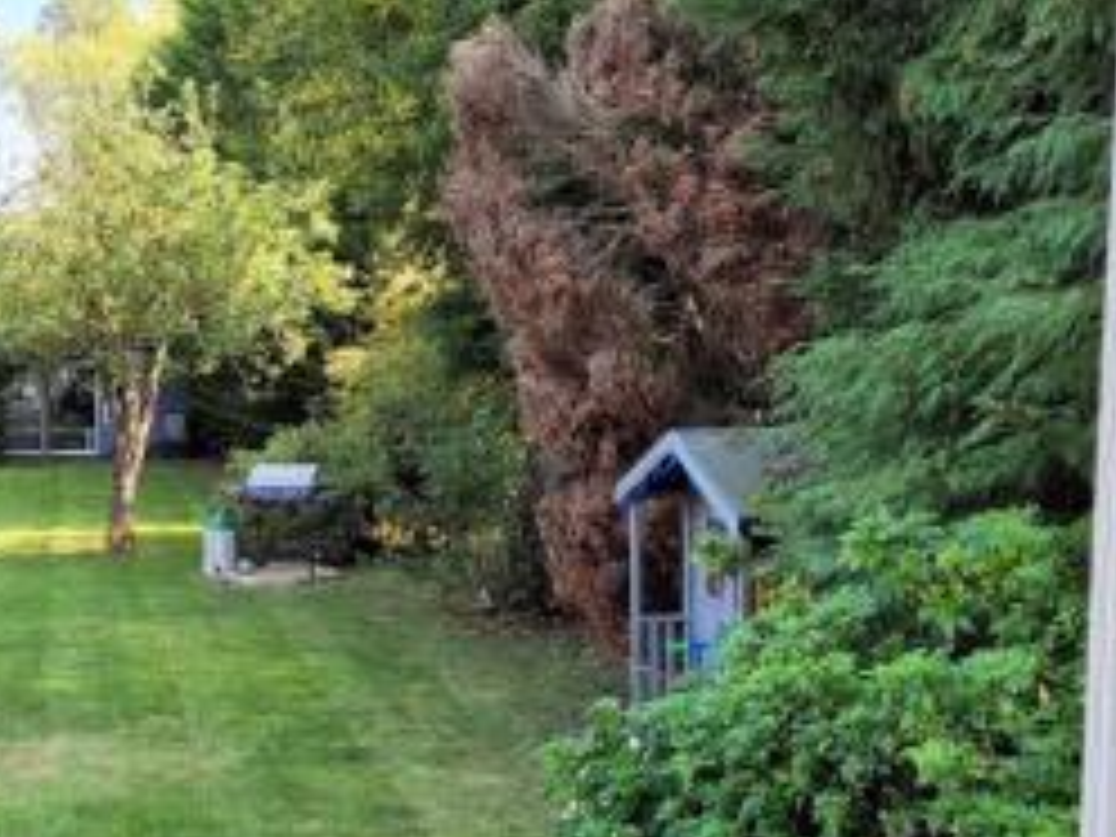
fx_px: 1967
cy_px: 542
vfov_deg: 23.9
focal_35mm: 61
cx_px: 56
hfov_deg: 30.0
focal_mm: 5.4
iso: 50
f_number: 1.8
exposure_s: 1/423
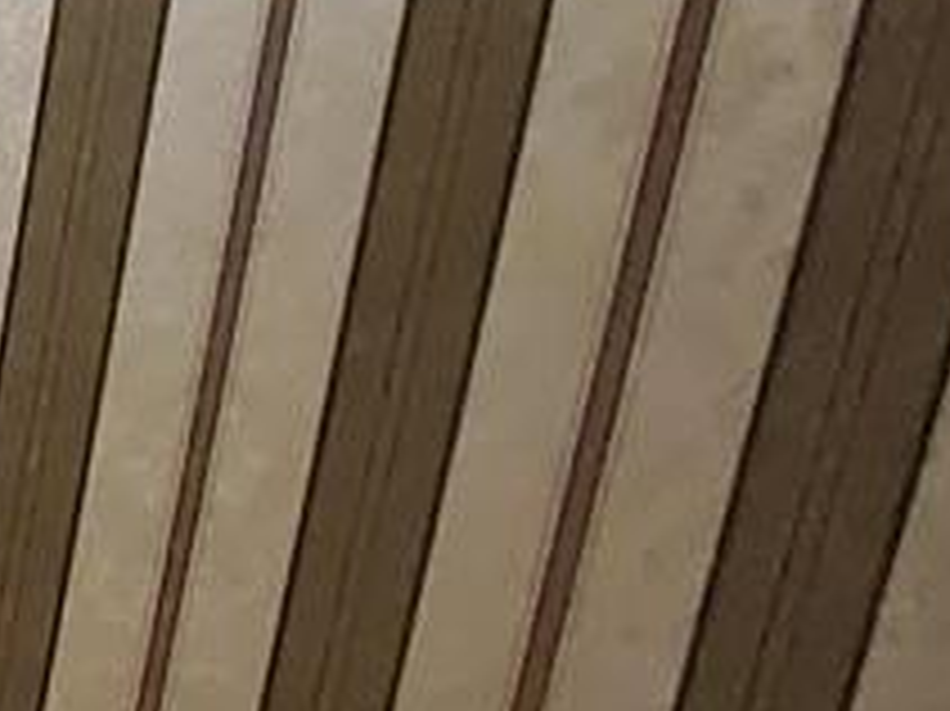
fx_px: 1728
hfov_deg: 16.2
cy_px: 1017
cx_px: -1225
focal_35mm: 63
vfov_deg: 20.4
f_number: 2.2
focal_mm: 1.13
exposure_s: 1/29
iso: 500
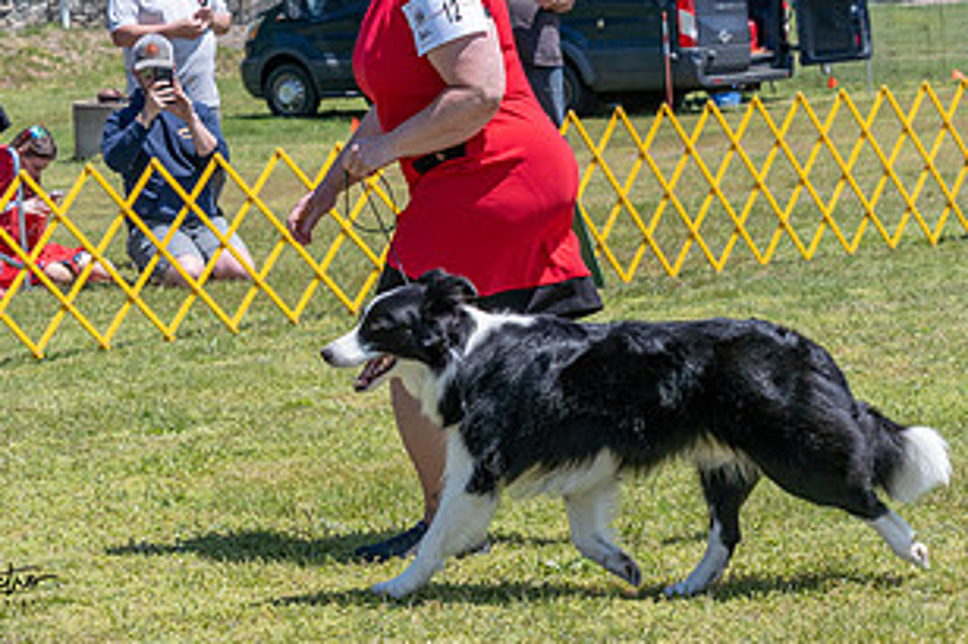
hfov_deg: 15.4
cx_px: 764
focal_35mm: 132
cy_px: 52
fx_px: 3547
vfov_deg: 10.3
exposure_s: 1/1600
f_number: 7.1
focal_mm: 70
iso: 500
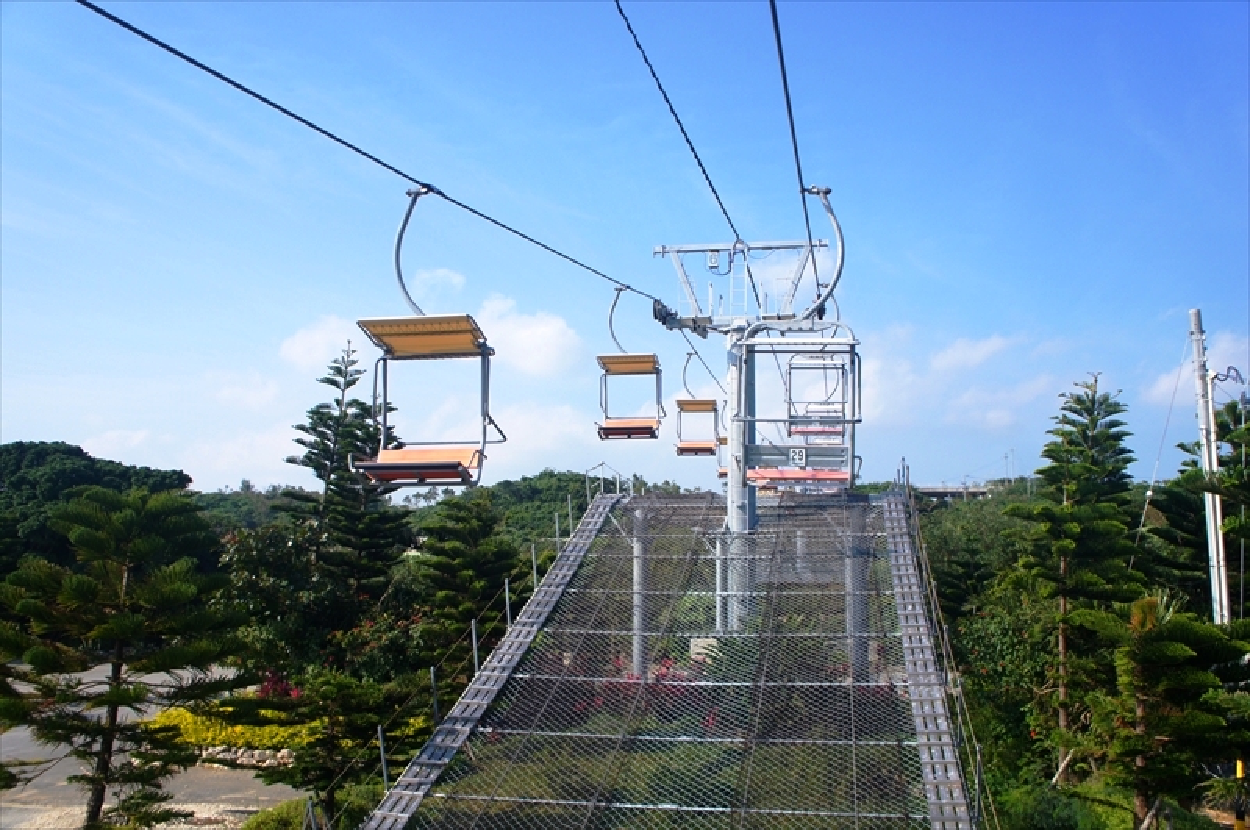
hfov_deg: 62.0
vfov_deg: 43.5
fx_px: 1040
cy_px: 415
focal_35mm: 30
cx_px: 625
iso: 200
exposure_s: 1/500
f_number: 7.1
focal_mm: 20
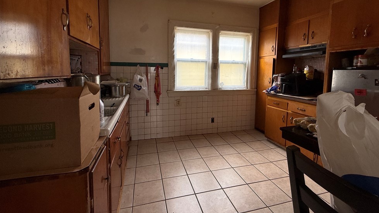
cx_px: 186
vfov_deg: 66.4
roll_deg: -0.5
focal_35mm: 16
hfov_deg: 99.4
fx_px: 161
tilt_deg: -4.2
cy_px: 85
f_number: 2.2
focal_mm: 2.22
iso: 100
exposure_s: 1/101
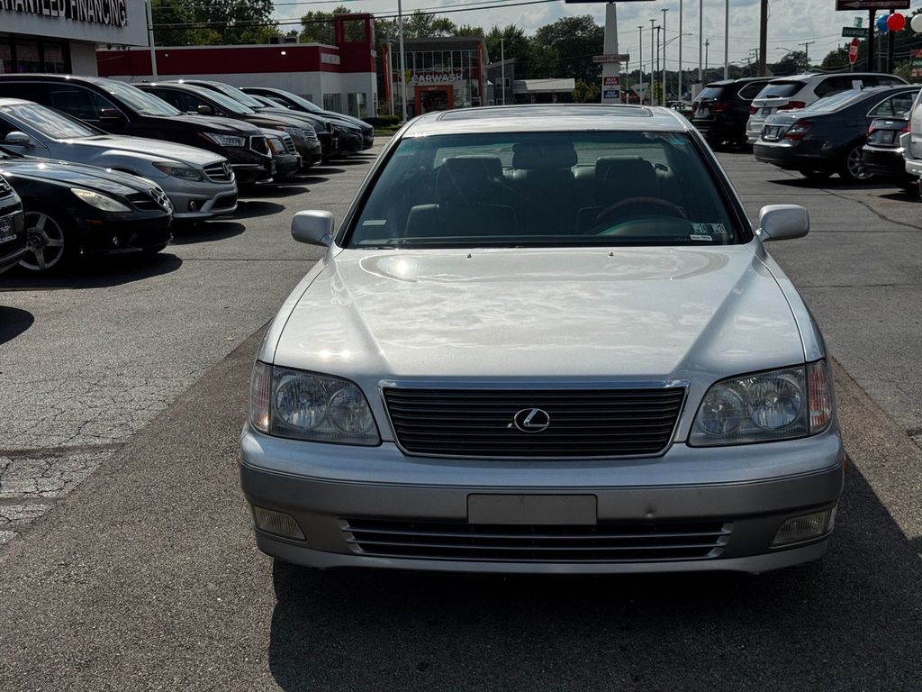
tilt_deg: -11.4
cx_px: 461
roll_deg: +1.4
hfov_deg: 39.7
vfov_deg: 30.3
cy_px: 346
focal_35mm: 48
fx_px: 1278
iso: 64
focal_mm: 6.76
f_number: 1.78
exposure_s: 1/10526
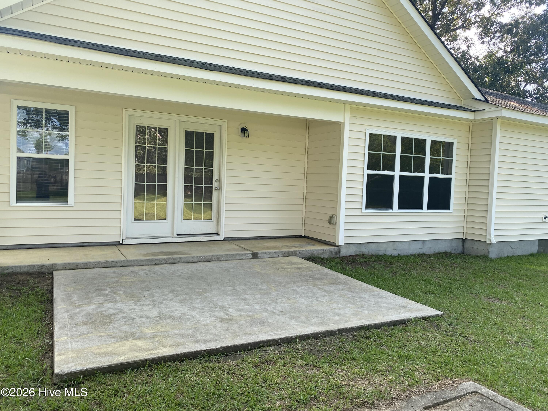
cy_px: 206
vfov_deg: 53.1
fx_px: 412
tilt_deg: -4.2
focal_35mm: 26
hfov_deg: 67.3
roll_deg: -1.9
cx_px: 274
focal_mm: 4.25
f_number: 1.8
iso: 32
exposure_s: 1/522
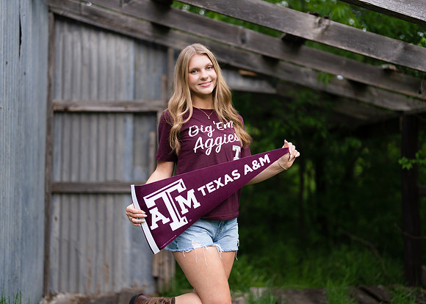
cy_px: 152
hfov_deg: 36.5
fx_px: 646
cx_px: 231
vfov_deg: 26.5
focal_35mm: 53
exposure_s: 1/500
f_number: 1.2
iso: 125
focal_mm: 50
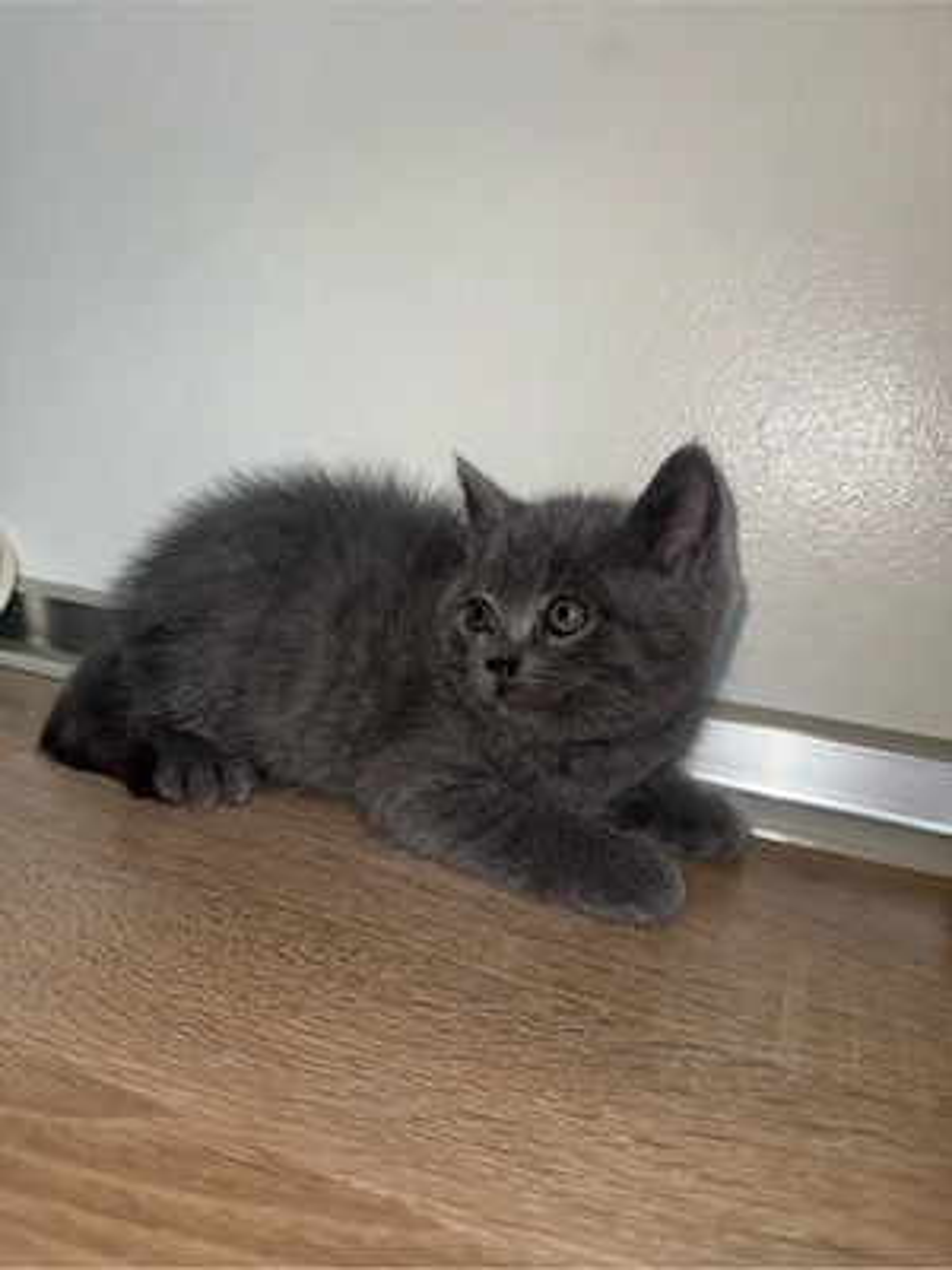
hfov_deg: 56.8
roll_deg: -6.3
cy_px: 635
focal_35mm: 24
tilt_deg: -10.6
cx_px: 476
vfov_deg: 71.6
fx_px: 880
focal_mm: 6.76
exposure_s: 1/74
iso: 50
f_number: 1.78
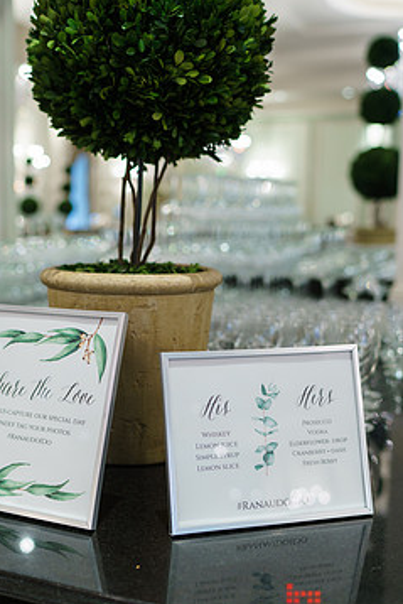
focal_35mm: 44
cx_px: 152
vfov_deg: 44.5
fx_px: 738
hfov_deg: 30.4
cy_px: 290
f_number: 2
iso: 320
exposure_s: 1/80
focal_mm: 35
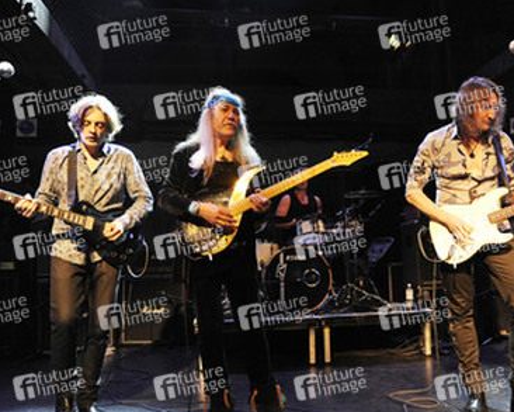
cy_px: 208
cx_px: 292
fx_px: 456
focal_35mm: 30
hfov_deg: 58.5
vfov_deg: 48.5
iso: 1600
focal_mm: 26
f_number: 2.8
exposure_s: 1/160
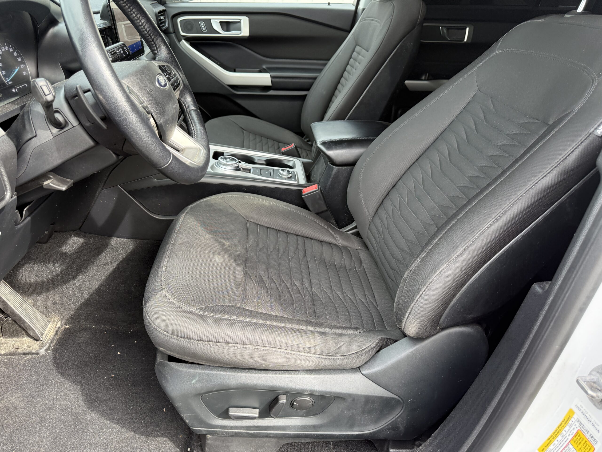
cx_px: 301
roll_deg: -3.3
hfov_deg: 71.6
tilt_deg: -27.3
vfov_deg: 56.8
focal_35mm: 24
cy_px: 226
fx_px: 417
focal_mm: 6.76
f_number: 1.78
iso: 125
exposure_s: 1/243
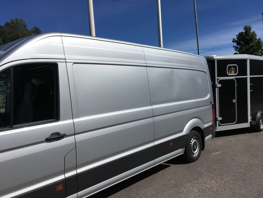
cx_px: 132
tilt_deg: -3.1
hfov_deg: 61.7
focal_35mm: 29
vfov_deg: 48.2
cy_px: 99
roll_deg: +1.8
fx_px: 220
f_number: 2.2
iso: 25
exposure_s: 1/5128
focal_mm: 4.15
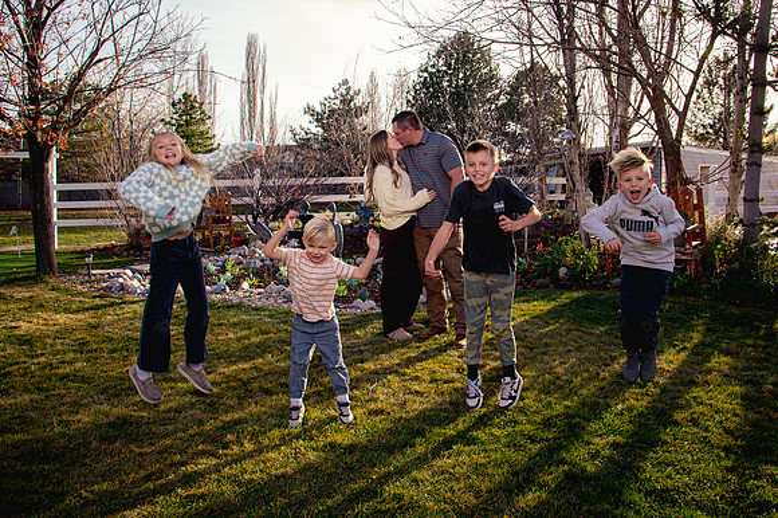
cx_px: 442
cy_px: 209
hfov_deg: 64.0
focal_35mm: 29
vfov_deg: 45.2
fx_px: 619
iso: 500
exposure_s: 1/320
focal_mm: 24
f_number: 8
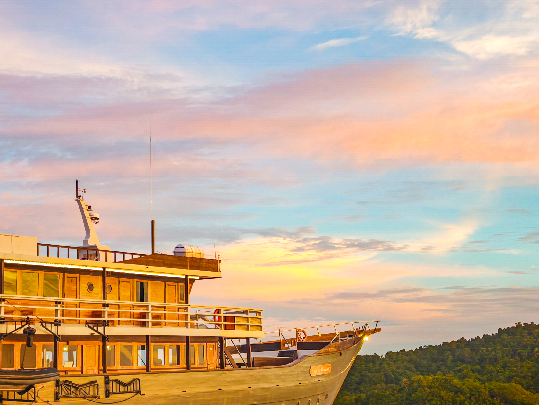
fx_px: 1152
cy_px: 258
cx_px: 172
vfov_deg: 19.9
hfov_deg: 26.2
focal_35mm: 74
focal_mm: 8.71
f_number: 1.7
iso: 50
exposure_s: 1/100
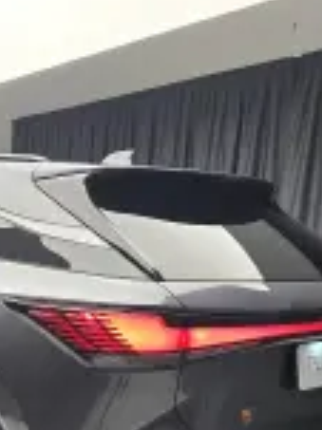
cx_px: 40
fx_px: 683
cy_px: 362
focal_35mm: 55
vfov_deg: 33.6
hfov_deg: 25.8
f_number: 1.7
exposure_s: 1/180
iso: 250
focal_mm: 6.3
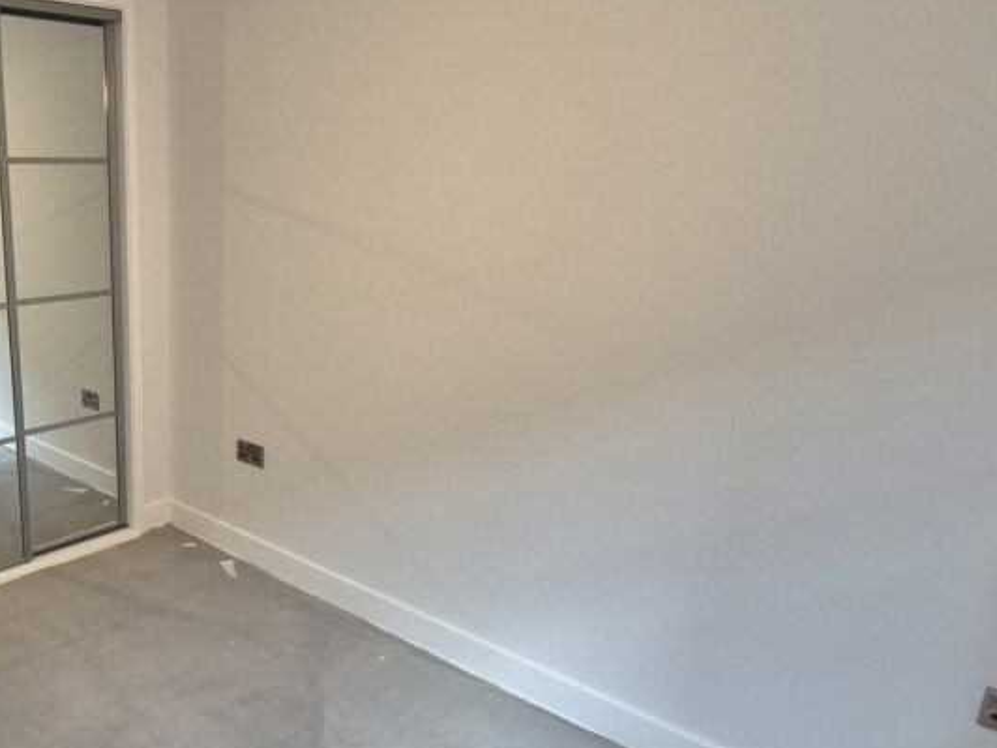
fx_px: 720
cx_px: 129
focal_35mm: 25
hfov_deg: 60.5
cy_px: 401
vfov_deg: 54.8
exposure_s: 1/50
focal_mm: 2.2
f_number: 2.2
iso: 200
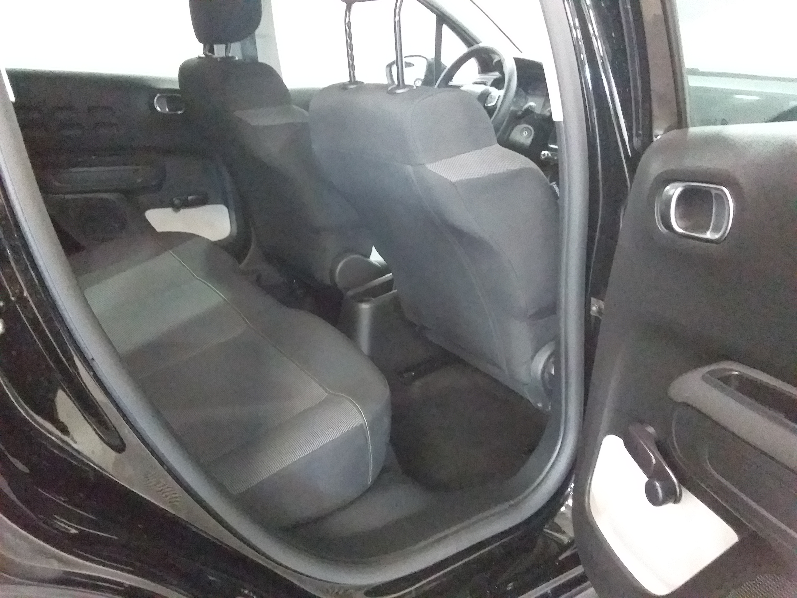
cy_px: 299
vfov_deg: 49.7
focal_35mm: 28
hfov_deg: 63.4
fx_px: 645
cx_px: 398
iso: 1000
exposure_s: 1/17
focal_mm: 2.91
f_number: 1.9
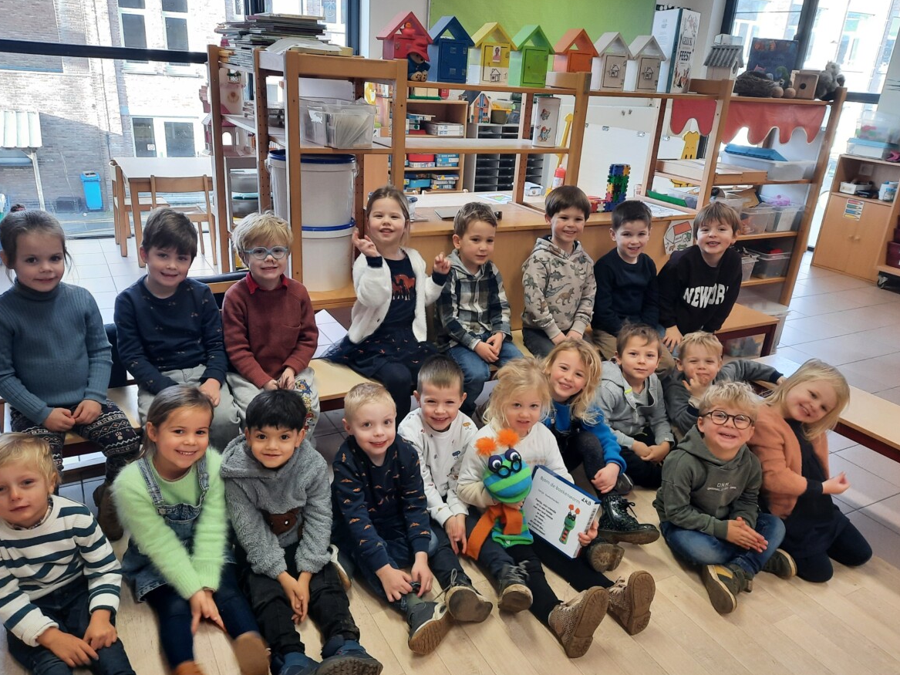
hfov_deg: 65.3
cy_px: 347
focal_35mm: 27
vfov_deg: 51.3
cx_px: 451
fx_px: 702
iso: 125
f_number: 2
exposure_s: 1/50
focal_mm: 4.6
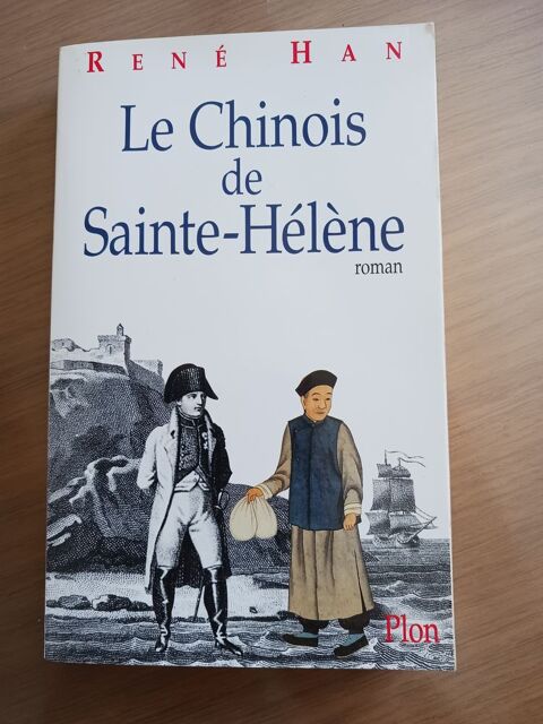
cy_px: 362
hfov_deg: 51.4
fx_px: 565
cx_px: 272
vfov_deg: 65.3
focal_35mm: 27
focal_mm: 4
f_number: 1.8
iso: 200
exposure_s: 1/50
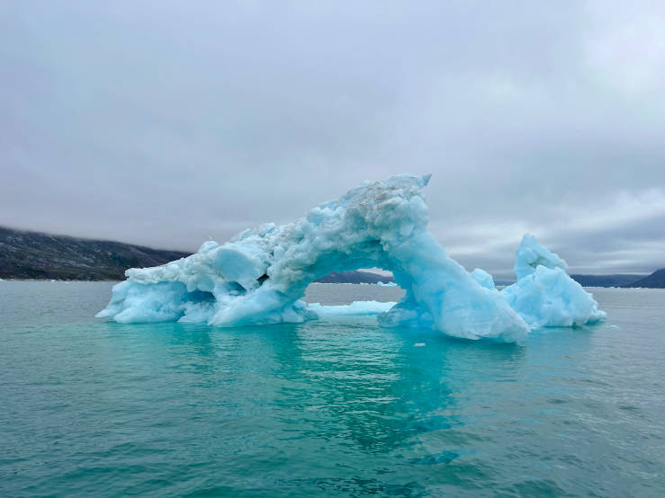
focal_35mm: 26
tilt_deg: +5.1
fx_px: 499
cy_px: 249
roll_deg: -1.0
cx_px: 332
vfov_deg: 53.0
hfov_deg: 67.3
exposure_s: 1/3831
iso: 50
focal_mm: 5.7
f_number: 1.5
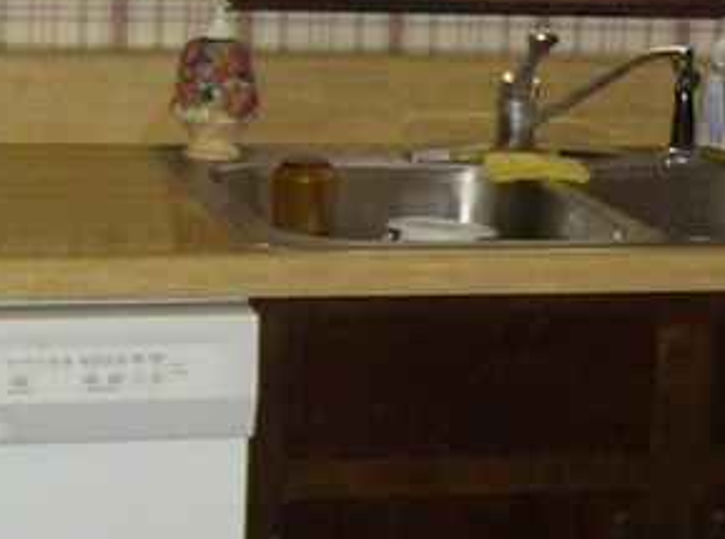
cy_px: 119
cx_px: 633
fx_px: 2673
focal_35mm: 128
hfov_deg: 15.3
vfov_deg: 11.5
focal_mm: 6
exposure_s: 1/60
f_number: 2.8
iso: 200
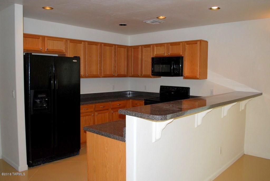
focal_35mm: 30
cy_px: 90
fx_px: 225
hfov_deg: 61.9
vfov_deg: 43.7
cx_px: 135
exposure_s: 1/60
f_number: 3.8
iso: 200
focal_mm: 20
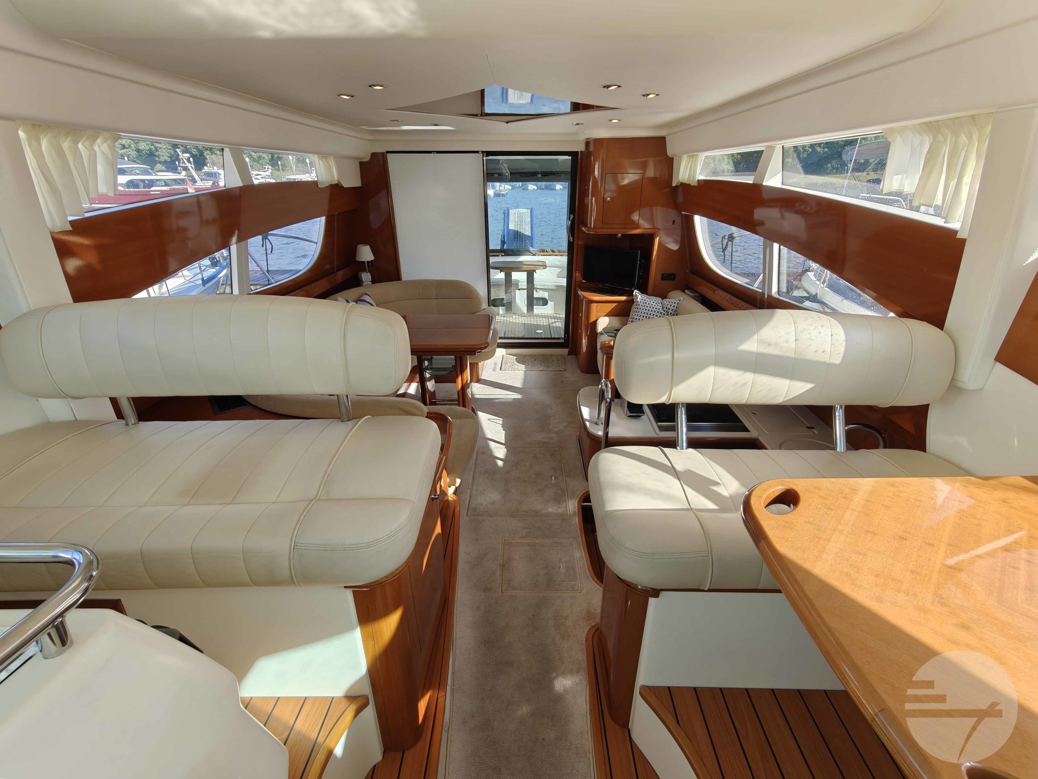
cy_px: 390
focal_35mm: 15
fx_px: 450
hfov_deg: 98.2
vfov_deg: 81.7
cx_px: 519
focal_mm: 2.3
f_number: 2
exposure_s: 1/200
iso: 160
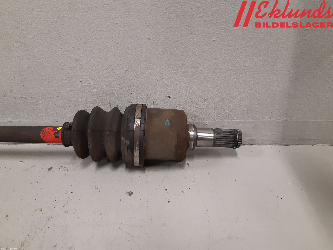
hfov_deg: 67.3
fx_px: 250
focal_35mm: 26
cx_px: 166
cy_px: 125
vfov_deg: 53.1
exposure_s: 1/50
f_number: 1.7
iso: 160
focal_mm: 3.93
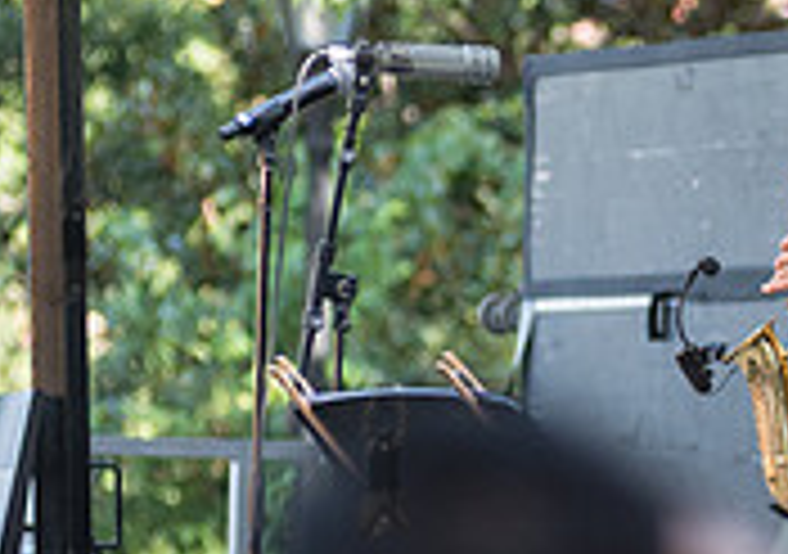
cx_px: 918
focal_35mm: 587
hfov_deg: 3.4
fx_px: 13066
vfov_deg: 2.4
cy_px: 221
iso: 800
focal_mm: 170
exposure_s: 1/800
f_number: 3.5
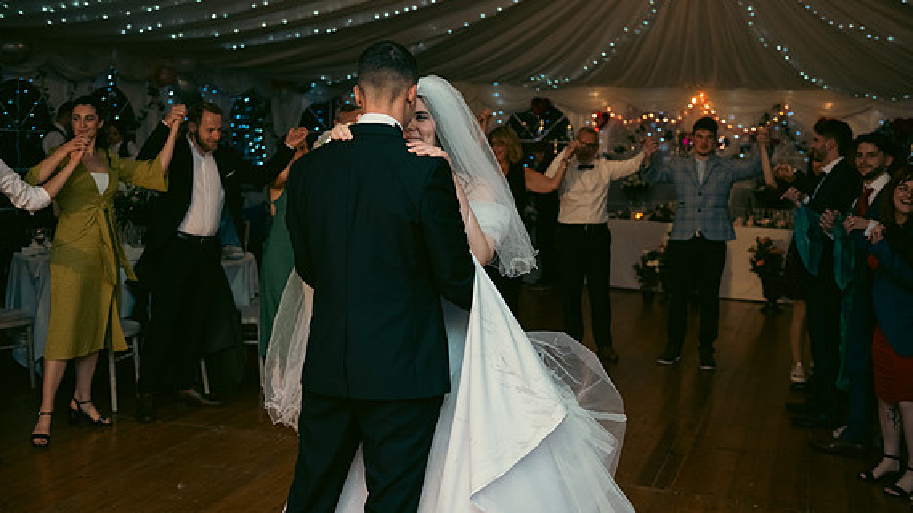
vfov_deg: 25.4
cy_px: 217
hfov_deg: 43.7
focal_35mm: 47
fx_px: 1138
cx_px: 457
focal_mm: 44
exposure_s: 1/160
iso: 800
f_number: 3.5
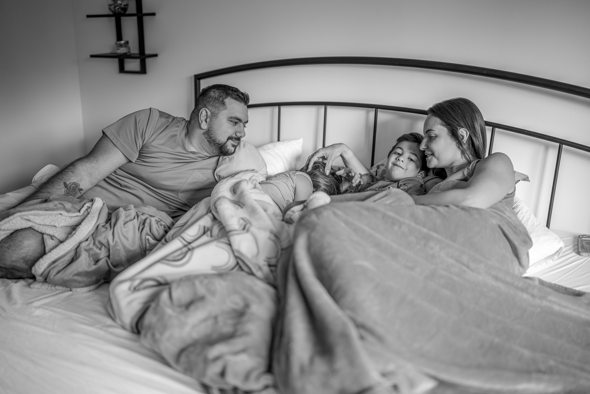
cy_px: 197
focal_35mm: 35
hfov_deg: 54.4
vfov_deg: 37.9
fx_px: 574
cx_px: 295
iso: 320
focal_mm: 35
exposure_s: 1/250
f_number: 1.2
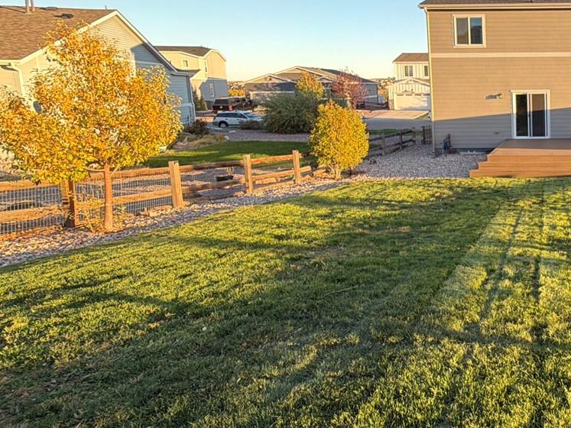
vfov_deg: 46.2
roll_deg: +1.1
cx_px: 575
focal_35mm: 30
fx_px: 495
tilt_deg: -8.5
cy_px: 151
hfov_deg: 48.8
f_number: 2.2
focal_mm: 2.22
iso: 50
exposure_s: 1/121
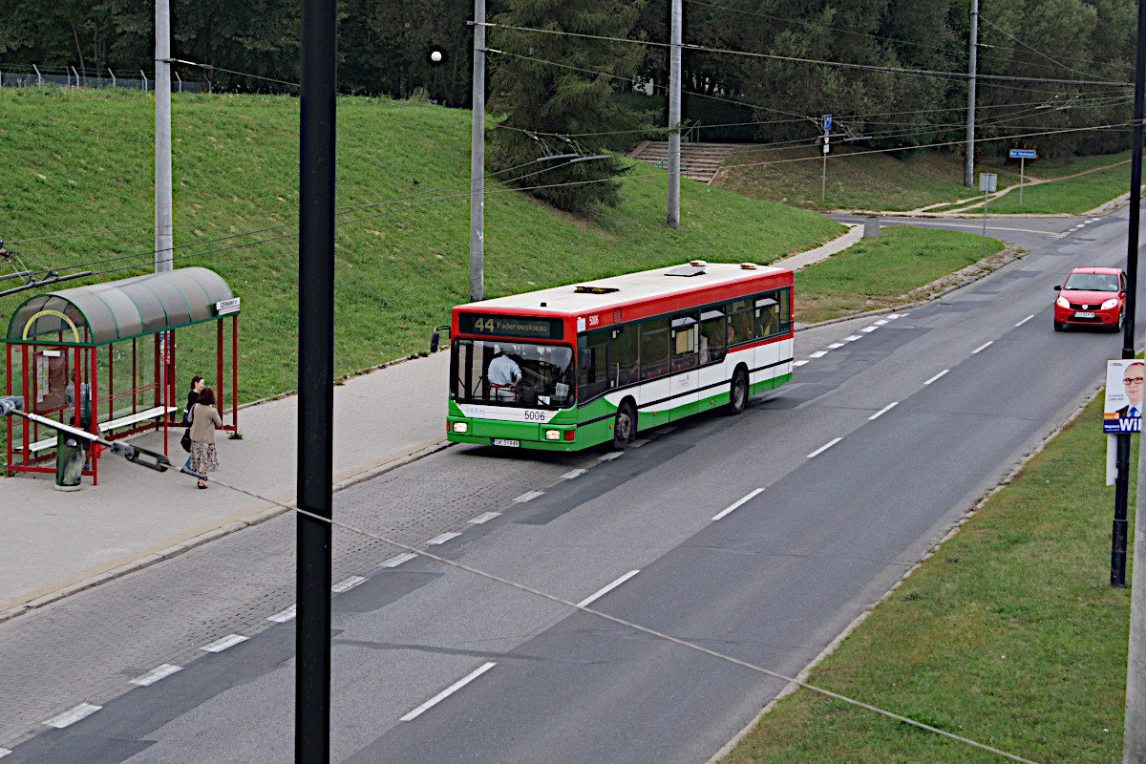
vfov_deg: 16.6
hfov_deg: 24.6
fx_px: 2626
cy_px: 382
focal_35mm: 82
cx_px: 573
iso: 100
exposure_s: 1/100
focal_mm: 55
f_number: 7.1
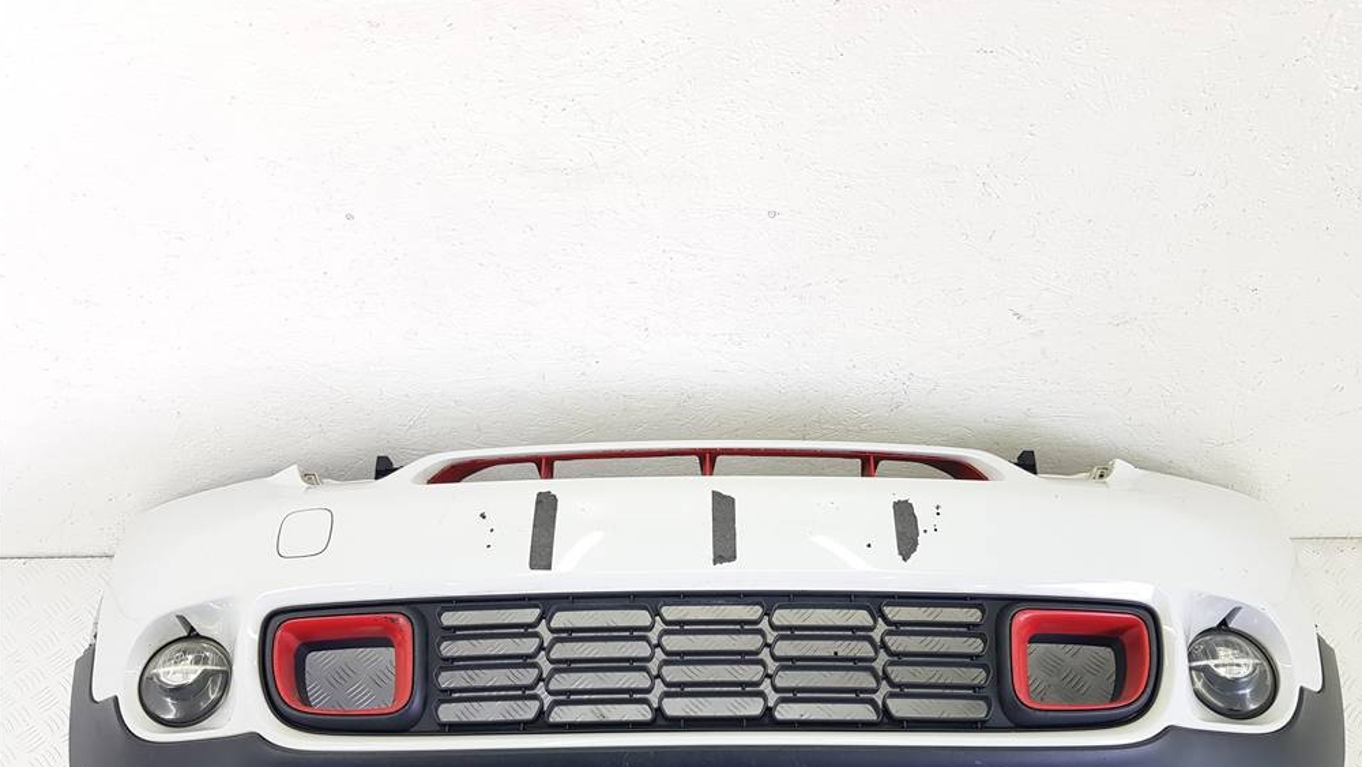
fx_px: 1048
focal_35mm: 29
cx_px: 692
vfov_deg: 39.7
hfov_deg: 66.1
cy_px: 514
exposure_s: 1/100
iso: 64
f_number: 1.7
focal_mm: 4.2
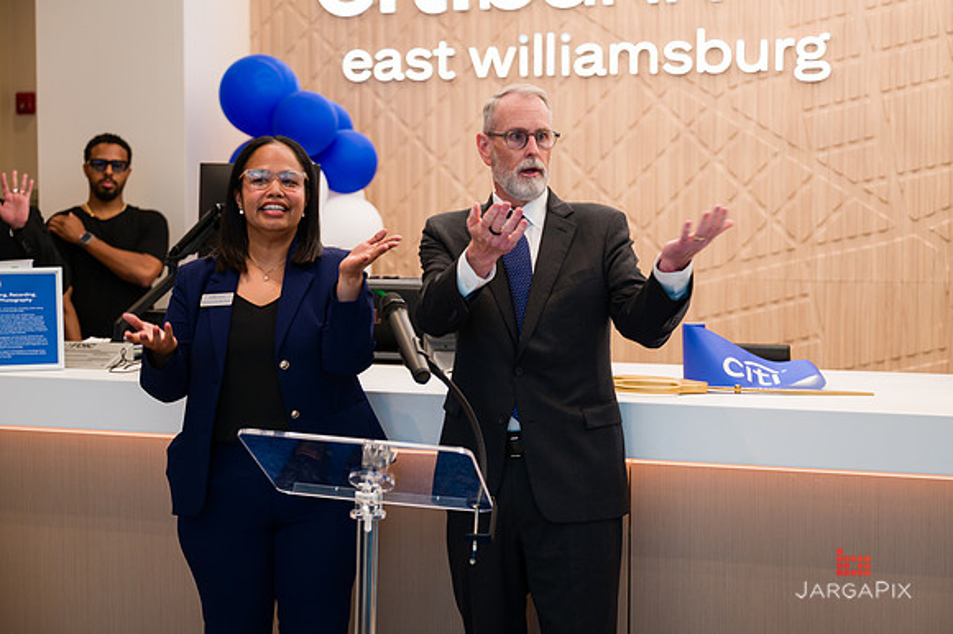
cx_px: 502
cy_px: 300
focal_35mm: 60
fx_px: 1590
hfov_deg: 33.4
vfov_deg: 22.6
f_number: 3.2
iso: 400
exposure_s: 1/200
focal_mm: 57
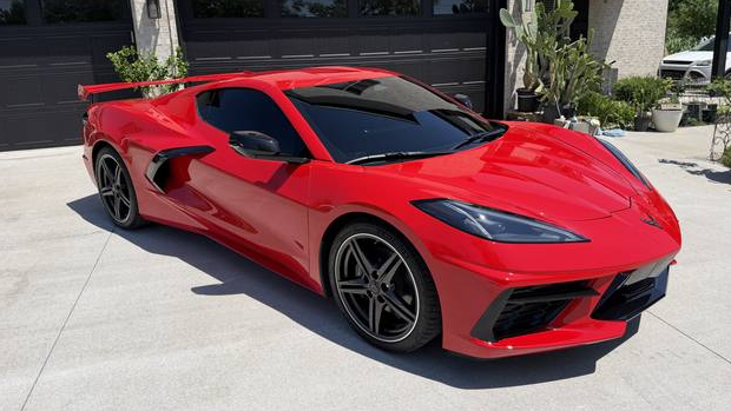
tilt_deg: -13.0
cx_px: 376
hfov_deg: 69.8
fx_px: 523
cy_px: 178
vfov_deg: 42.8
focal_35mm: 27
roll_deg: +2.5
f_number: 1.78
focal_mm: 6.76
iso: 80
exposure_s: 1/5319
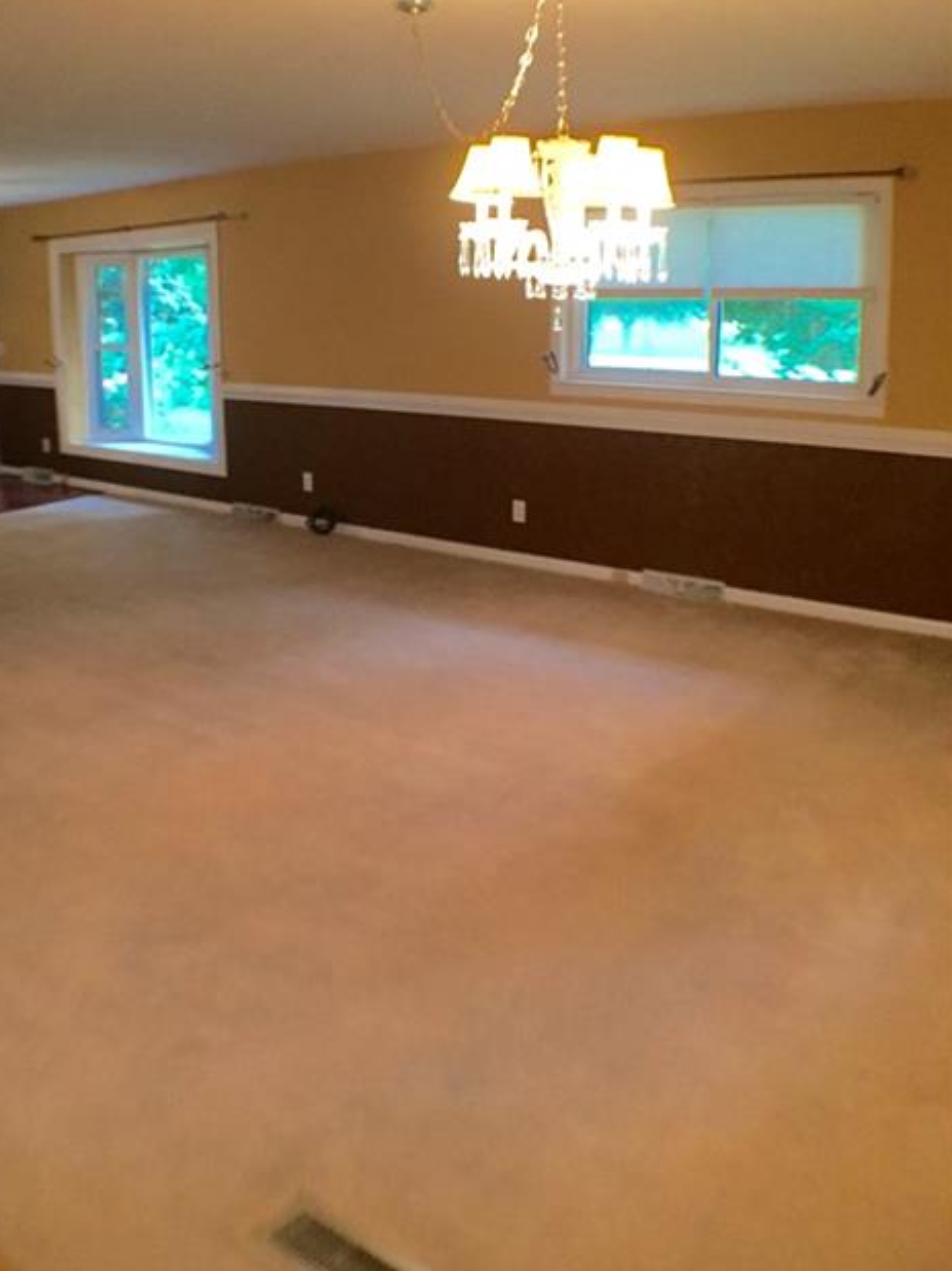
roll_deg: +1.2
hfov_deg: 39.4
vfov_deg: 51.1
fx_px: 1321
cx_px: 365
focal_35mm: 36
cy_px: 515
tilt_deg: -12.6
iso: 250
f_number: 2.2
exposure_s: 1/30
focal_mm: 4.15
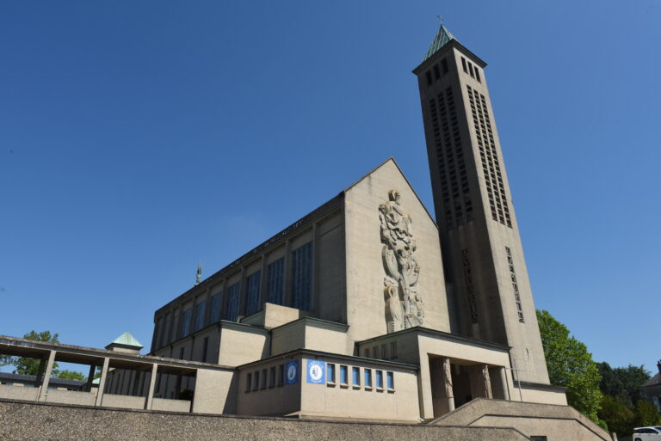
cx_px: 330
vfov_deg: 53.2
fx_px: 441
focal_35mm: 24
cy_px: 220
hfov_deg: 73.7
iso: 500
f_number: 14
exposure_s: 1/800
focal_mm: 24
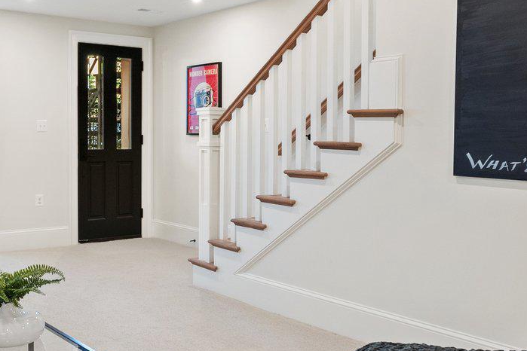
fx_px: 600
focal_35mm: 41
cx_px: 120
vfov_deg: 32.5
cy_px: 139
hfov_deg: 45.4
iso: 500
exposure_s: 1/4
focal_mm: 14
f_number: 8
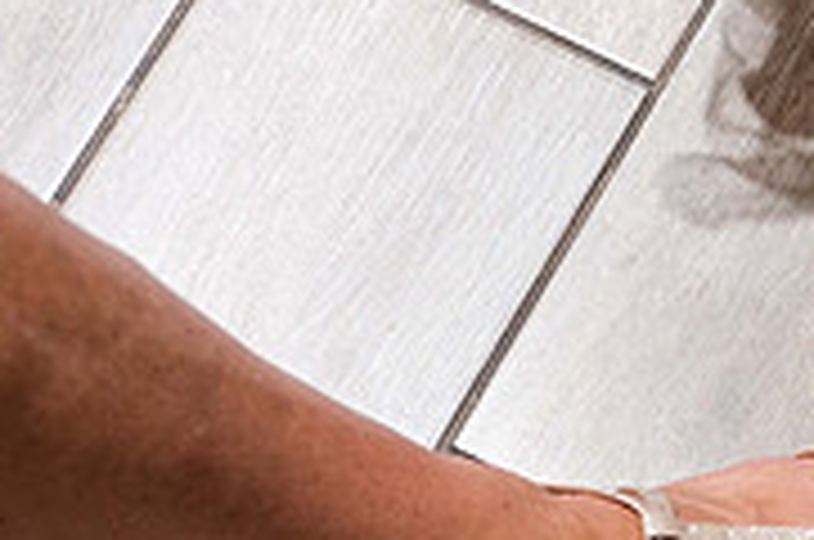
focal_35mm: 171
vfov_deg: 8.0
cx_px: 1223
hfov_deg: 11.5
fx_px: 3860
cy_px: 403
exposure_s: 1/50
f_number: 2.8
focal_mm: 35
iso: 800
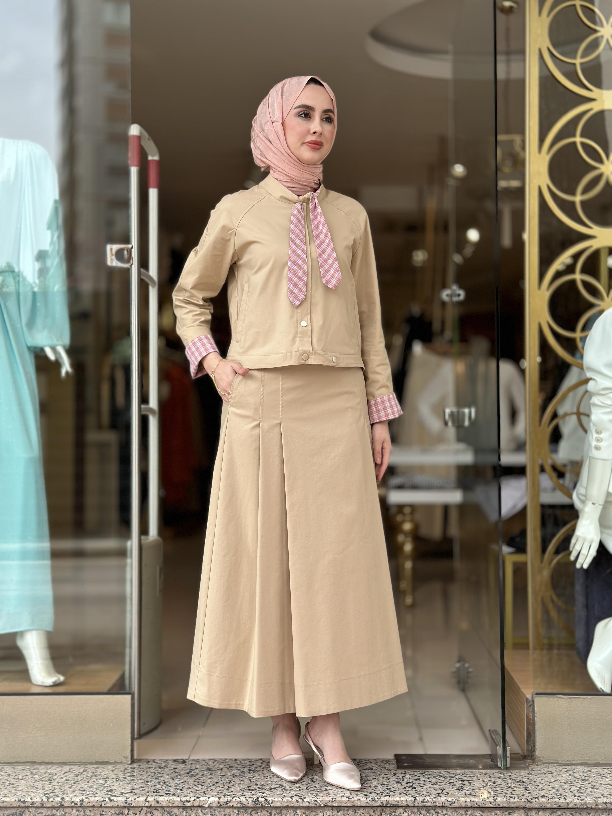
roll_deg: -0.3
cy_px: 408
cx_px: 306
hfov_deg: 30.3
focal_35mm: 48
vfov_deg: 39.7
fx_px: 1131
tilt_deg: +1.8
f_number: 1.78
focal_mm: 6.86
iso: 80
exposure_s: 1/1120
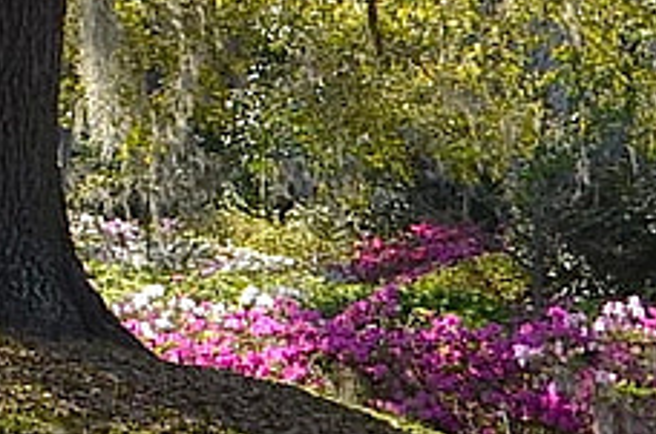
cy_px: -315
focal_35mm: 232
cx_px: 112
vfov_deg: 5.8
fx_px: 4219
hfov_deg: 8.9
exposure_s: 1/160
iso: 200
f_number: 6.3
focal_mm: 22
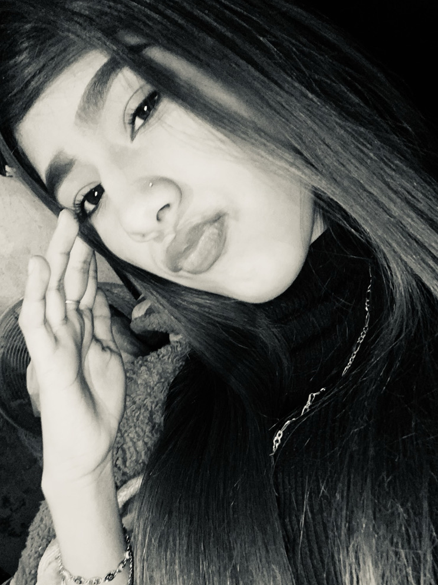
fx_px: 523
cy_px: 292
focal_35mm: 31
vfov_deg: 58.4
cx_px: 213
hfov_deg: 45.4
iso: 200
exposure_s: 1/16
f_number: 2.2
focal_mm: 2.71
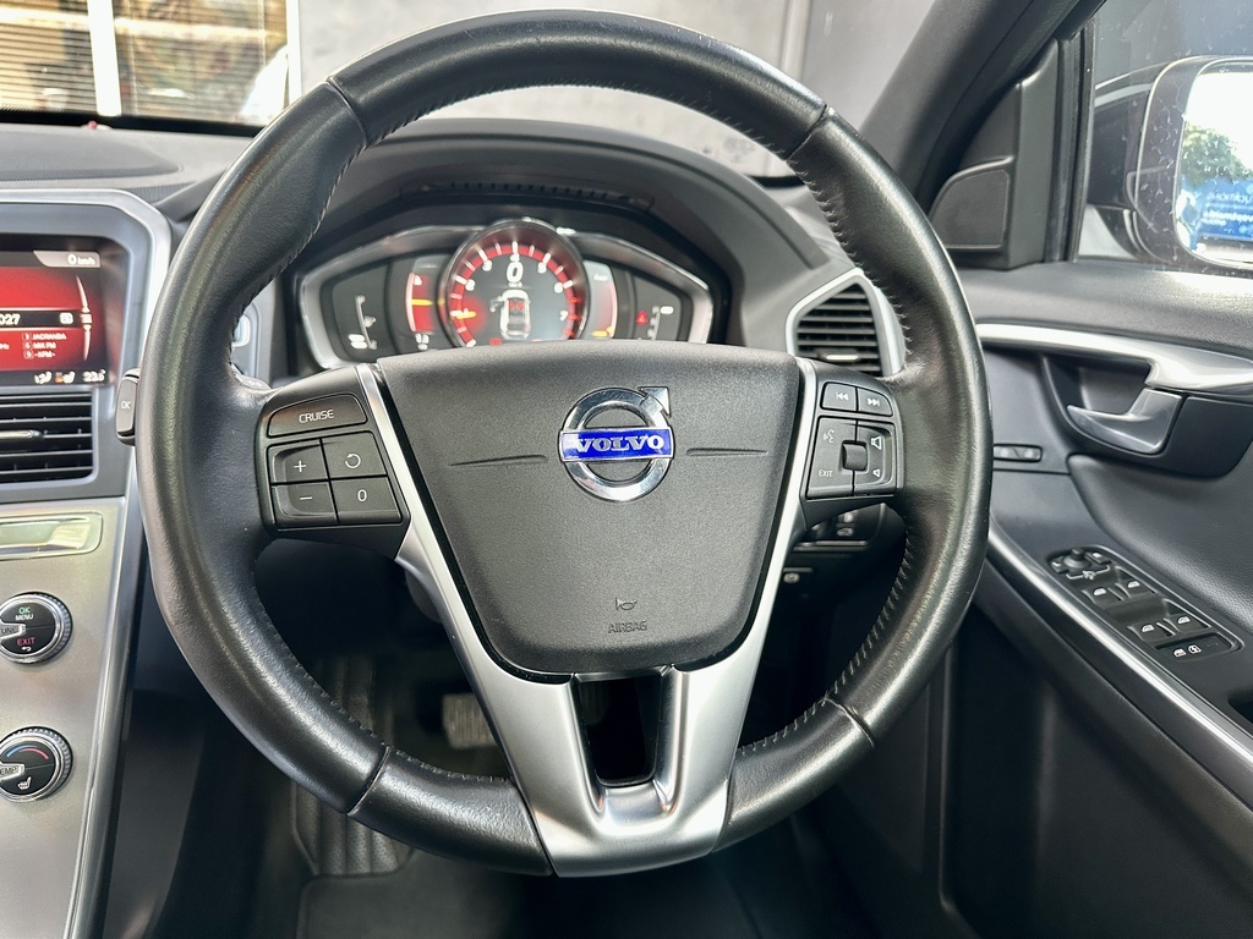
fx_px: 869
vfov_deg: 56.8
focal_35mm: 24
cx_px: 626
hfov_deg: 71.6
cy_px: 470
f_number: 1.78
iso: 400
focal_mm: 6.86
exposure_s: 1/60
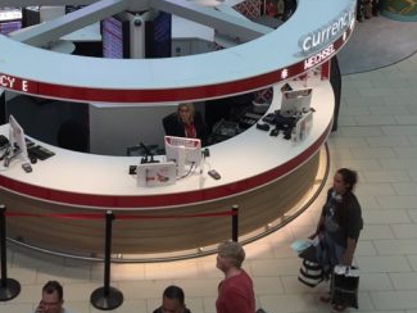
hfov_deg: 26.2
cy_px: -81
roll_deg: -1.3
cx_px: 153
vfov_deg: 18.6
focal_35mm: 74
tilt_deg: -16.4
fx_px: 892
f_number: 2.2
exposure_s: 1/100
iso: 50
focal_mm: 4.15
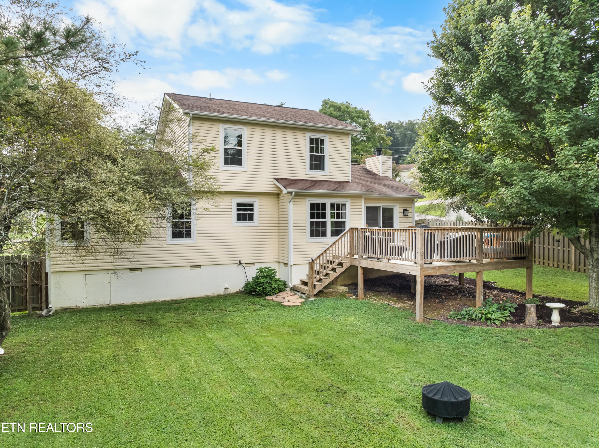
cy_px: 224
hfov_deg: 71.6
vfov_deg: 56.8
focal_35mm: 24
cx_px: 300
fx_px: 415
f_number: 2.8
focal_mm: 12.29
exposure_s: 1/80
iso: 400
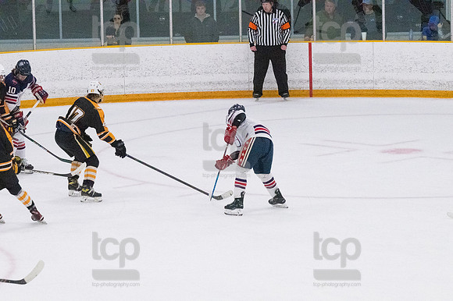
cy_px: 150
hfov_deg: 10.6
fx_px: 2452
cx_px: 226
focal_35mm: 195
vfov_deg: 7.0
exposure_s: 1/1600
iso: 8000
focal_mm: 130
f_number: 5
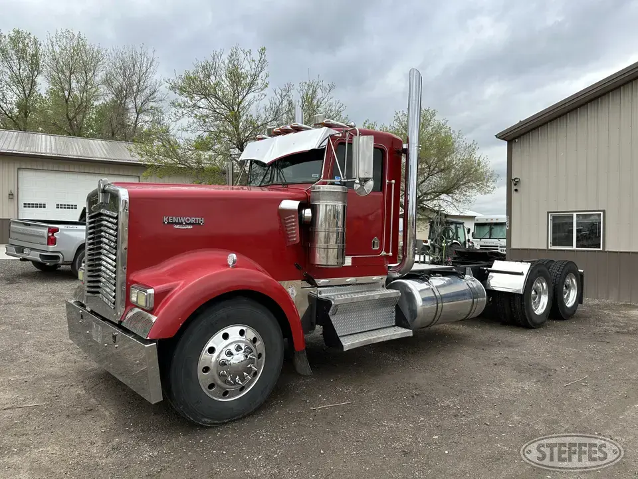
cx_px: 319
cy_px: 240
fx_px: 442
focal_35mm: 24
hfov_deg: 71.6
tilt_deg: -1.7
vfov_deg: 56.8
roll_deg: -1.1
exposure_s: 1/2660
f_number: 1.78
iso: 80
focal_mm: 6.86
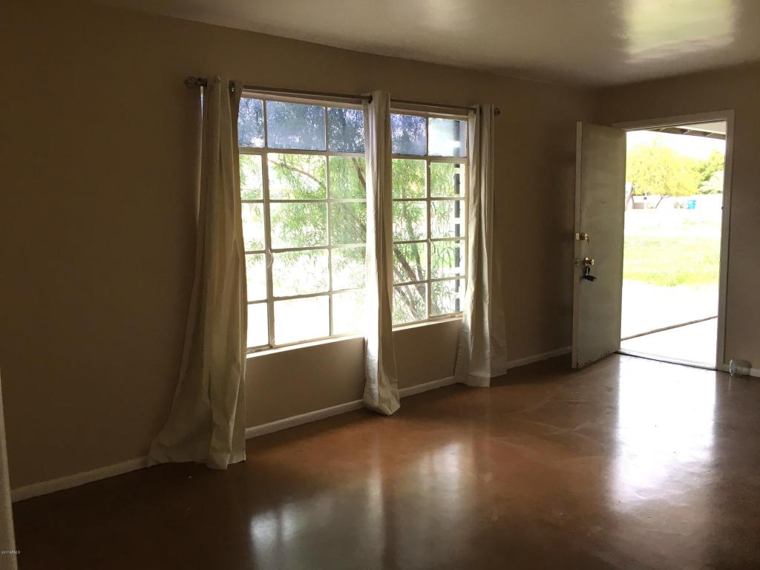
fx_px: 637
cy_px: 285
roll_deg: +0.9
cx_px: 380
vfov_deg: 48.2
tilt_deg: -7.6
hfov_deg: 61.7
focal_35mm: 29
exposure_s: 1/30
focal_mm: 4.15
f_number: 2.2
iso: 25
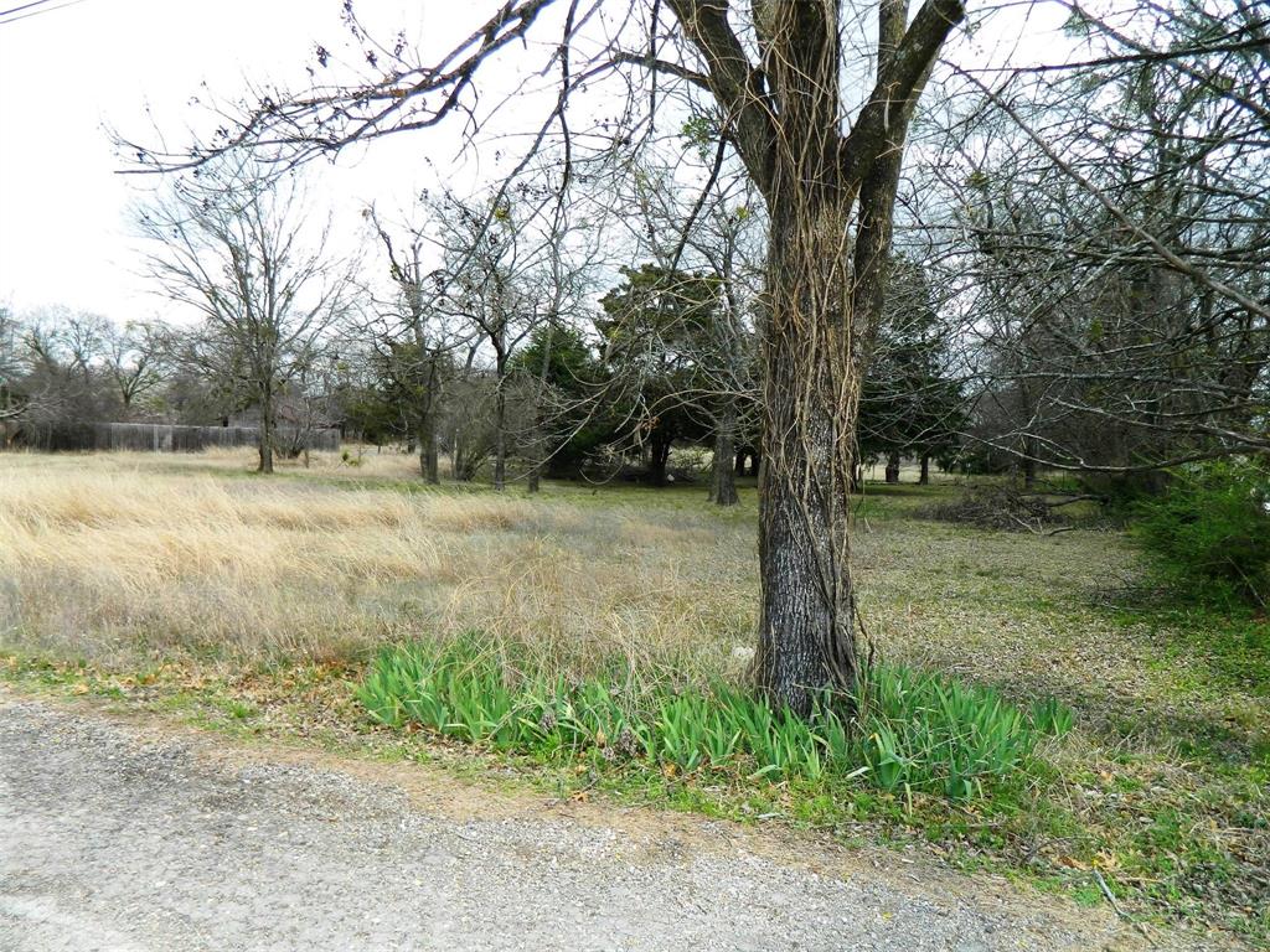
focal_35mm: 25
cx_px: 635
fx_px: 917
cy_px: 476
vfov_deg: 54.9
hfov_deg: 69.4
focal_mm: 4.5
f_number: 3.1
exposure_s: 1/400
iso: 110
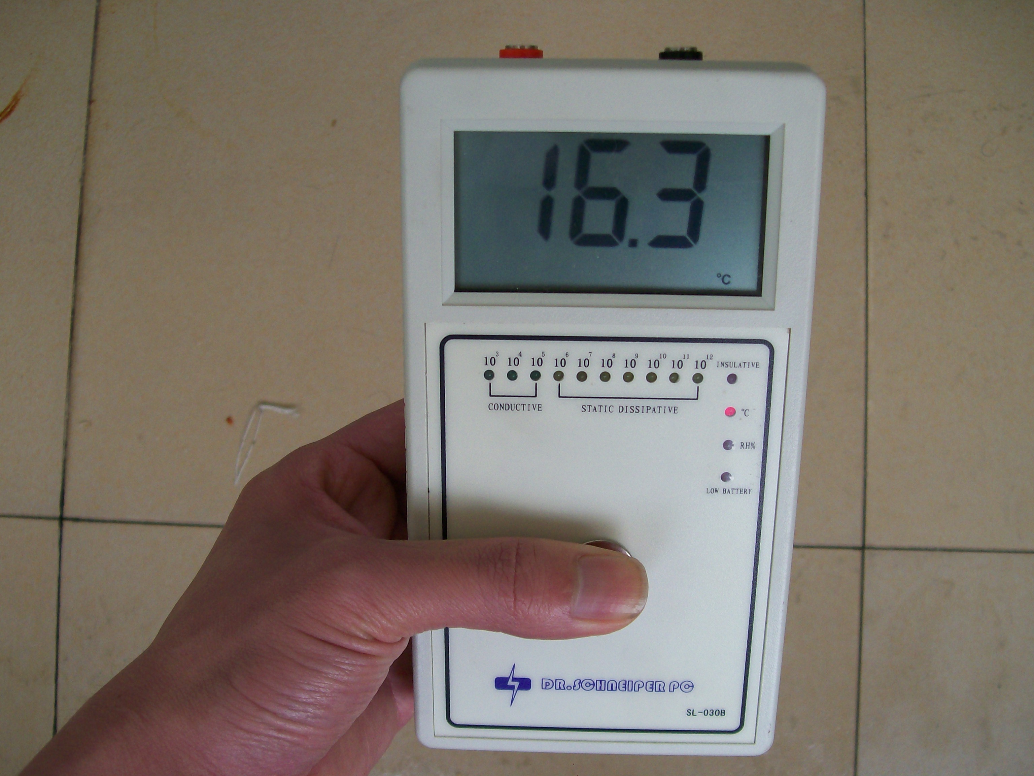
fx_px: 1075
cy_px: 388
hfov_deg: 51.4
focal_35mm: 36
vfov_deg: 39.7
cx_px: 517
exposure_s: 1/241
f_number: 2.7
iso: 80
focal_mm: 6
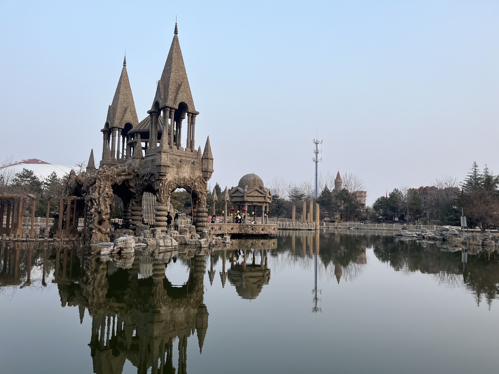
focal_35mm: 26
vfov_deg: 53.1
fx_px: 375
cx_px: 250
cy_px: 187
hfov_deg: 67.3
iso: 50
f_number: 1.6
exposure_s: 1/583
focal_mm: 5.1
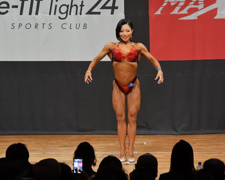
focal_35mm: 306
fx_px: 2037
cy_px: 90
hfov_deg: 6.3
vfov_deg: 5.1
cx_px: 123
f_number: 5.6
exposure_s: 1/400
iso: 6400
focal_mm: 180
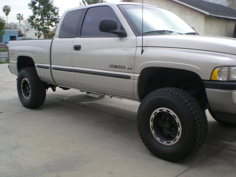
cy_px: 88
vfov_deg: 37.7
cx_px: 118
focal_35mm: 38
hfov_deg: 49.0
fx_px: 259
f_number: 4.6
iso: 50
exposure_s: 1/187
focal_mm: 6.3
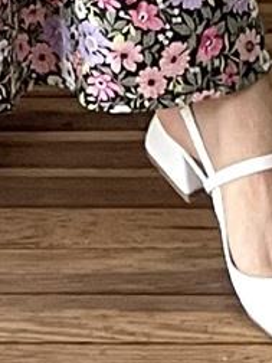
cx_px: -86
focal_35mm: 160
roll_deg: -0.1
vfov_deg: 9.4
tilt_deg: +1.0
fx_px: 1676
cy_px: -771
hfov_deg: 9.1
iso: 125
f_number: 1.6
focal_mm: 5.1
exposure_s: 1/74
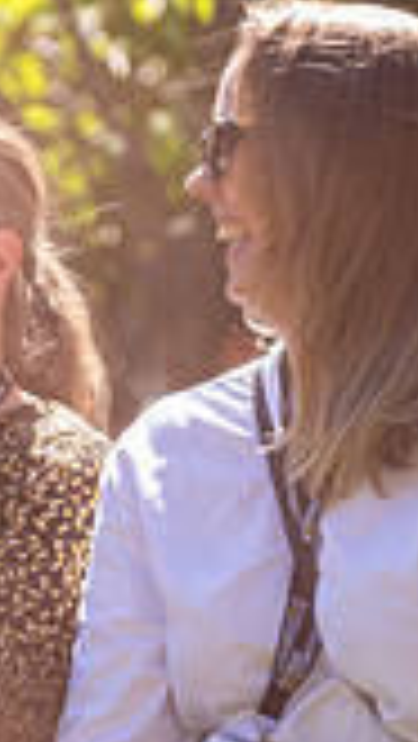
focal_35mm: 663
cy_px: 520
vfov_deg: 3.3
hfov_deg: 1.8
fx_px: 13044
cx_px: -3
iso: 64
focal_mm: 155
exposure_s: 1/500
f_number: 2.8
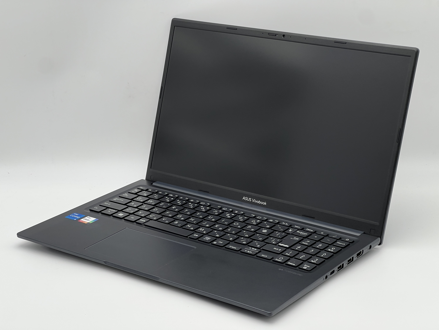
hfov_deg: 25.3
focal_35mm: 77
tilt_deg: -17.7
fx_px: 977
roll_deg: +1.2
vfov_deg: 19.1
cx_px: 220
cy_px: 165
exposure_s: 1/100
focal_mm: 9
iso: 32
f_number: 2.8
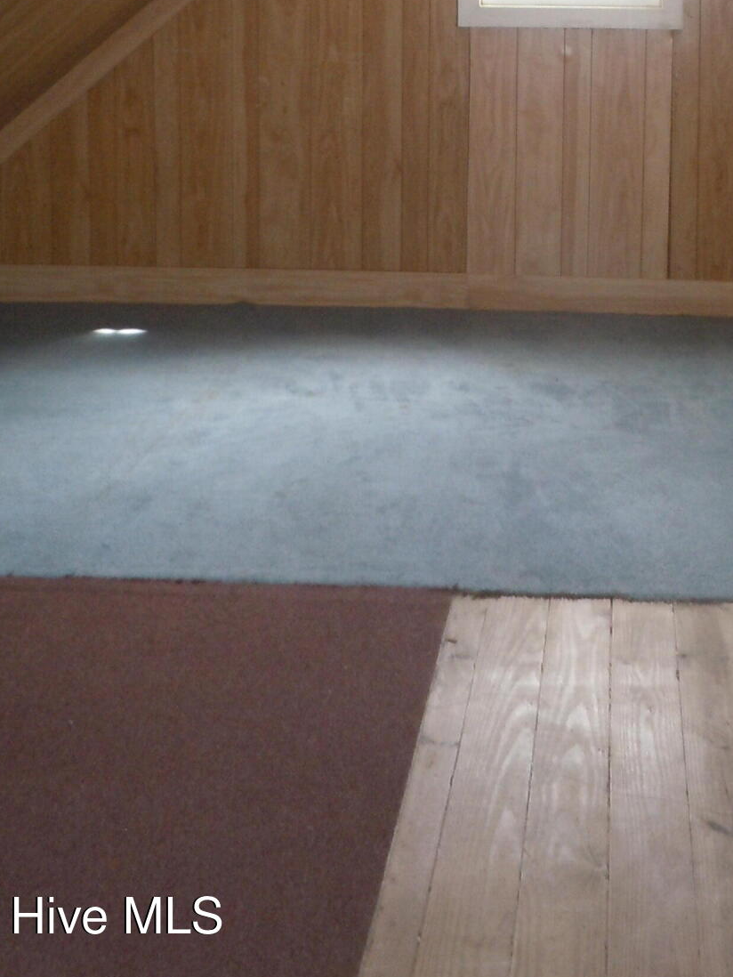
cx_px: 511
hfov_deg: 28.3
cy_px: 108
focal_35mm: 51
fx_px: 1439
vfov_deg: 35.4
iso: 400
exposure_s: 1/25
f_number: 3.7
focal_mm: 5
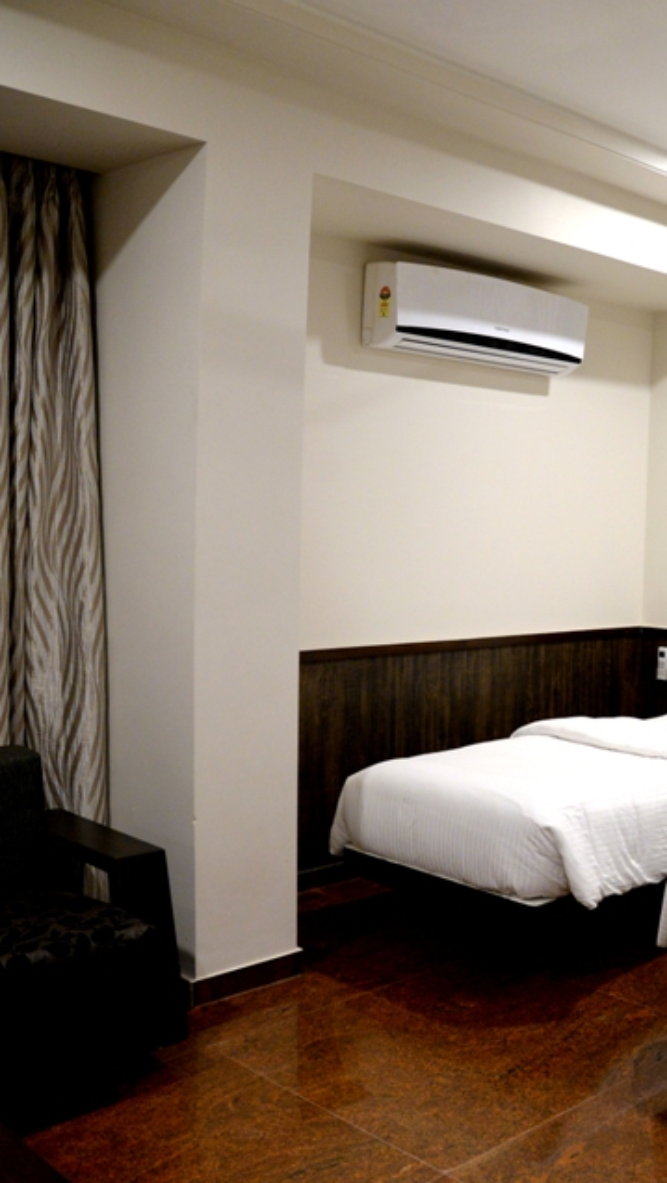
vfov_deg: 52.8
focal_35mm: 38
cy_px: 593
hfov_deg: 28.8
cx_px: 705
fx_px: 1193
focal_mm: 24
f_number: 4
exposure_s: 1/60
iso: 1600
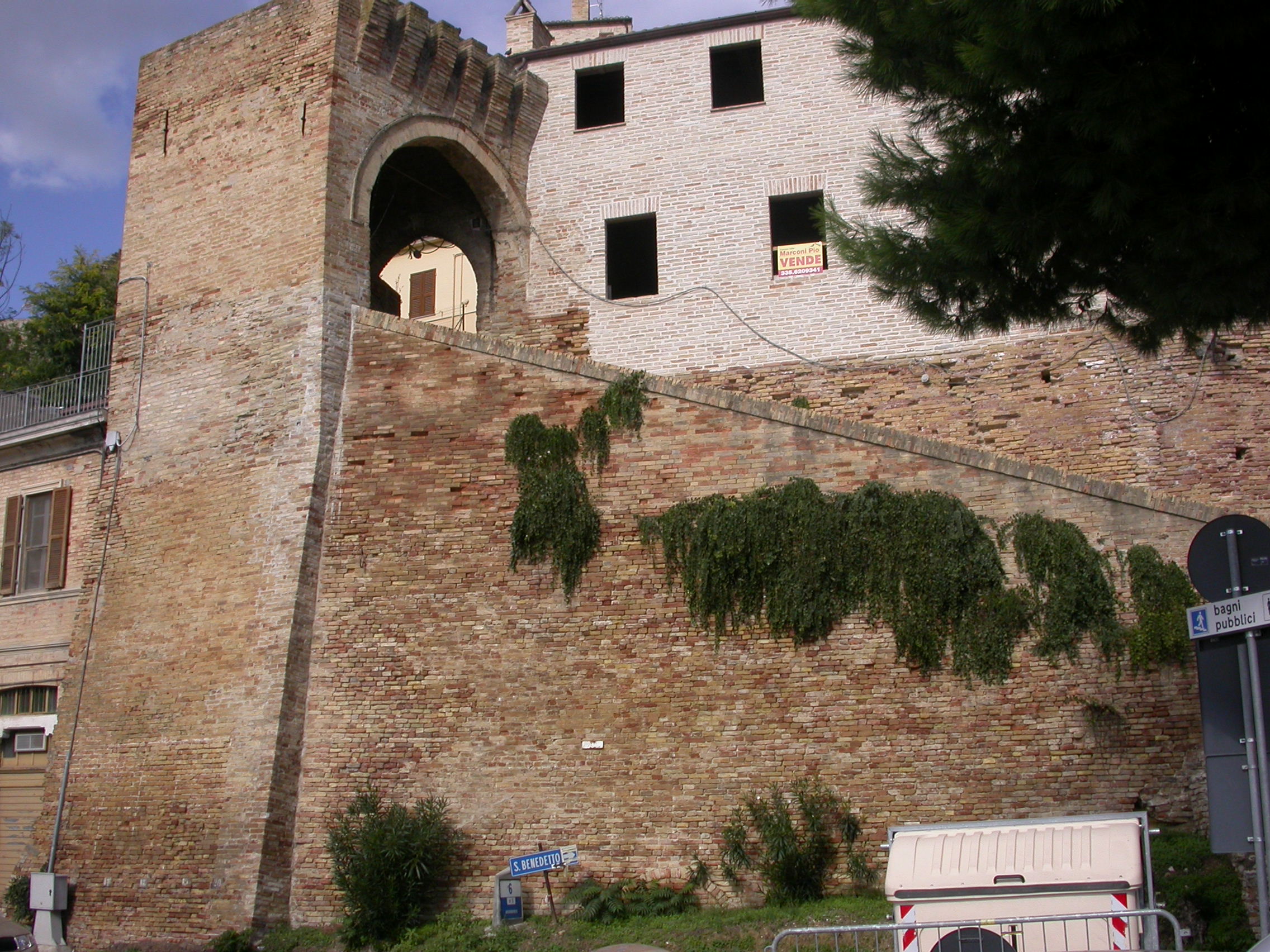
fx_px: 1394
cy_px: 476
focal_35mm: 38
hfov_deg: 49.0
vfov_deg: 37.7
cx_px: 635
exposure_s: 1/305
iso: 100
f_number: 7.5
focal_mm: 7.85
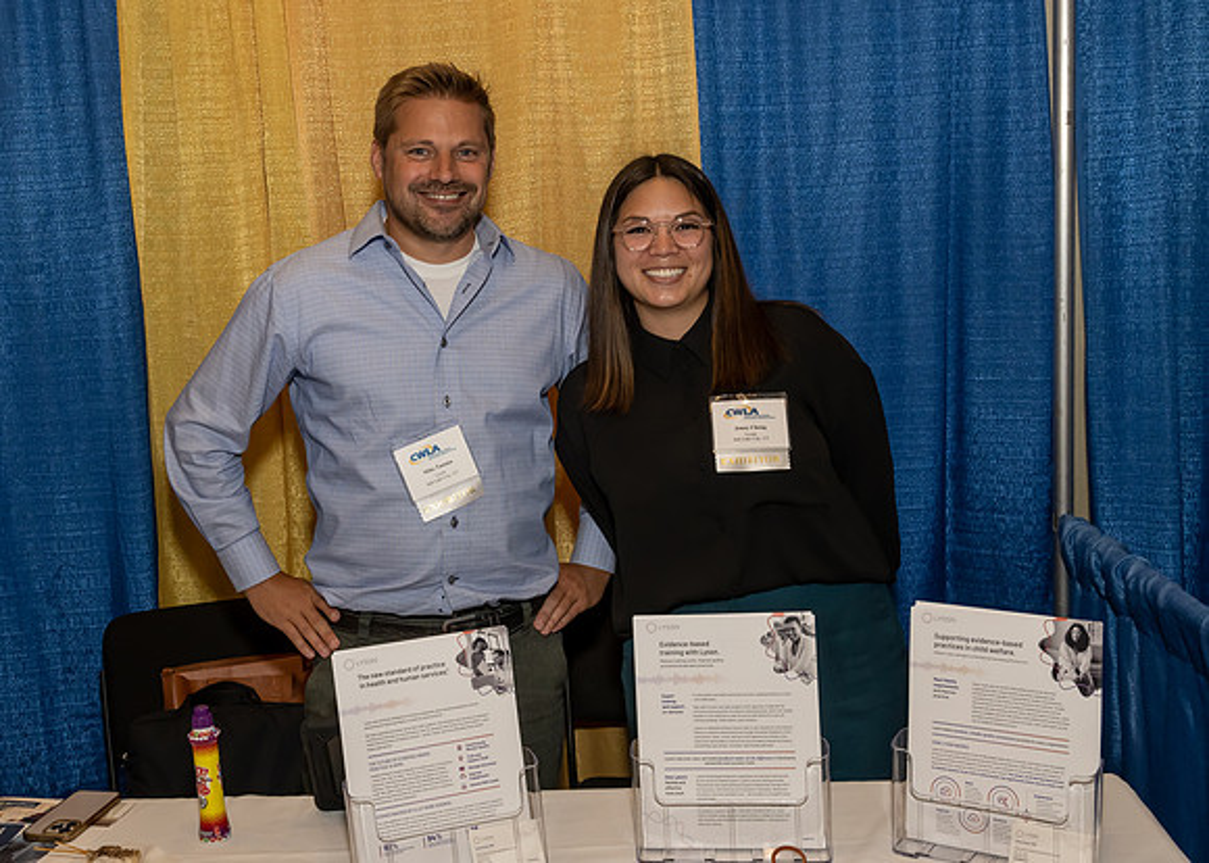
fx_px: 1424
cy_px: 389
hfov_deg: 45.8
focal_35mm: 41
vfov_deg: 33.7
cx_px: 510
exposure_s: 1/125
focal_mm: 24
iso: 1000
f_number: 8
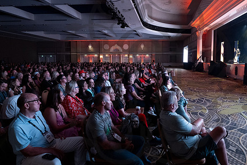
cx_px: 146
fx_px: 172
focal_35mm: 25
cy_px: 76
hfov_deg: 70.8
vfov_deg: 51.3
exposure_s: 1/80
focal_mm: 20
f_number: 4
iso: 2500
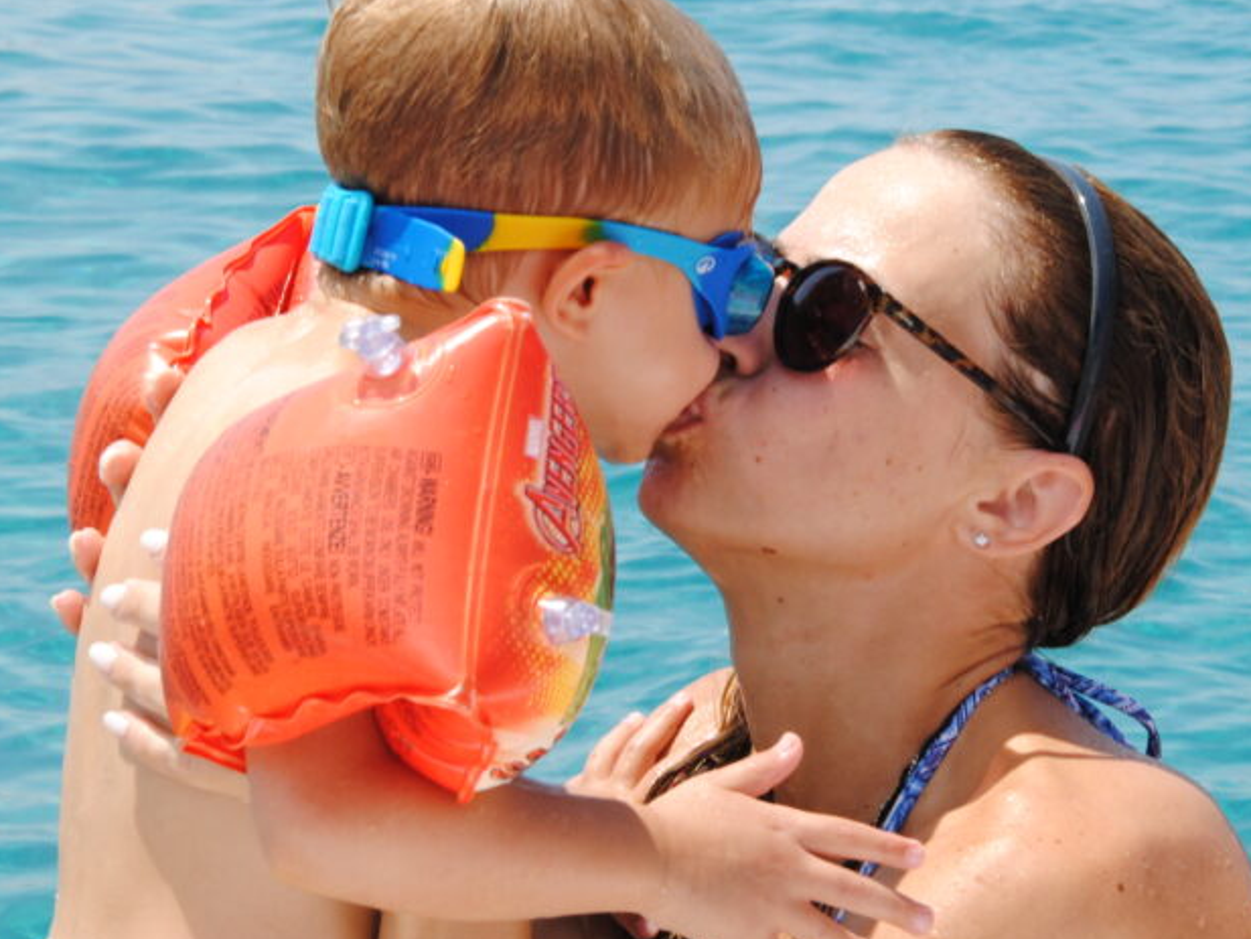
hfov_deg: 14.2
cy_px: 524
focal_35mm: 139
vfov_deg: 10.7
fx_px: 5024
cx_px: 691
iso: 200
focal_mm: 58
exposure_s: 1/125
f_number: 5
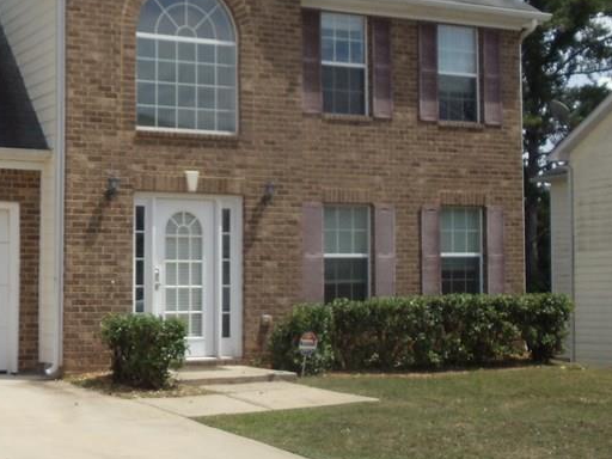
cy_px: 216
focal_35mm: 88
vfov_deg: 16.8
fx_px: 1556
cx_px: 63
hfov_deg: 21.8
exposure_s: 1/500
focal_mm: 6
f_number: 7.1
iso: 200
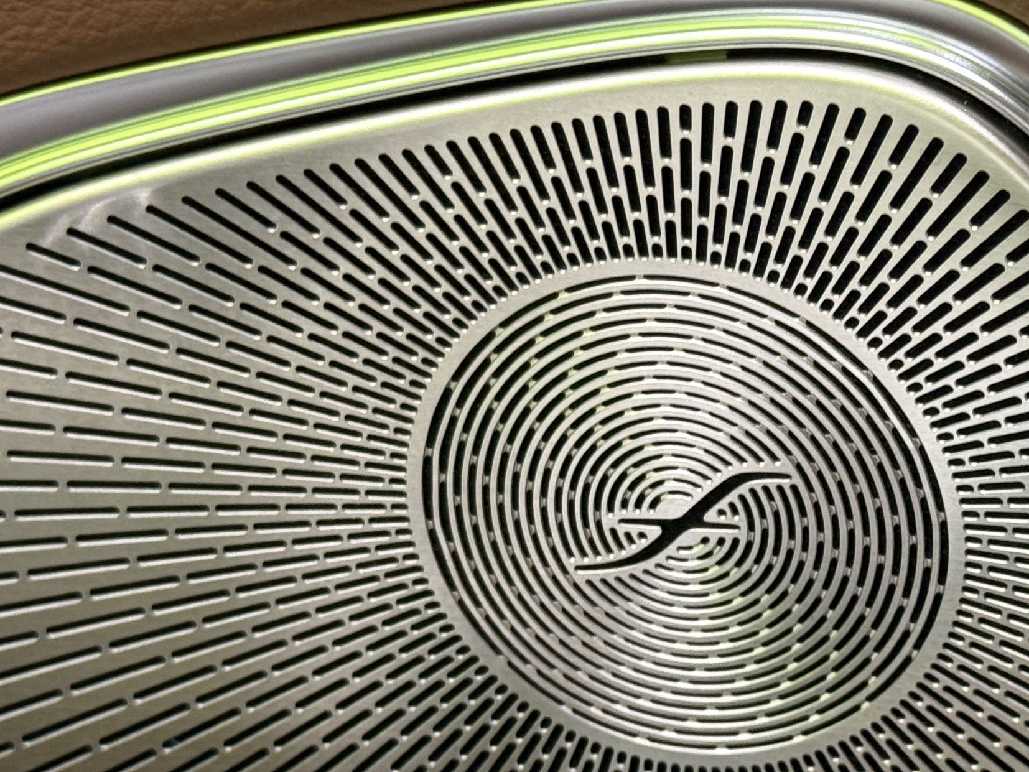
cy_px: 490
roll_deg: -0.3
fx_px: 3478
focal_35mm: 117
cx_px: 546
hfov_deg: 16.8
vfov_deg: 12.7
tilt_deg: -4.3
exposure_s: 1/33
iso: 200
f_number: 1.78
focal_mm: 6.76
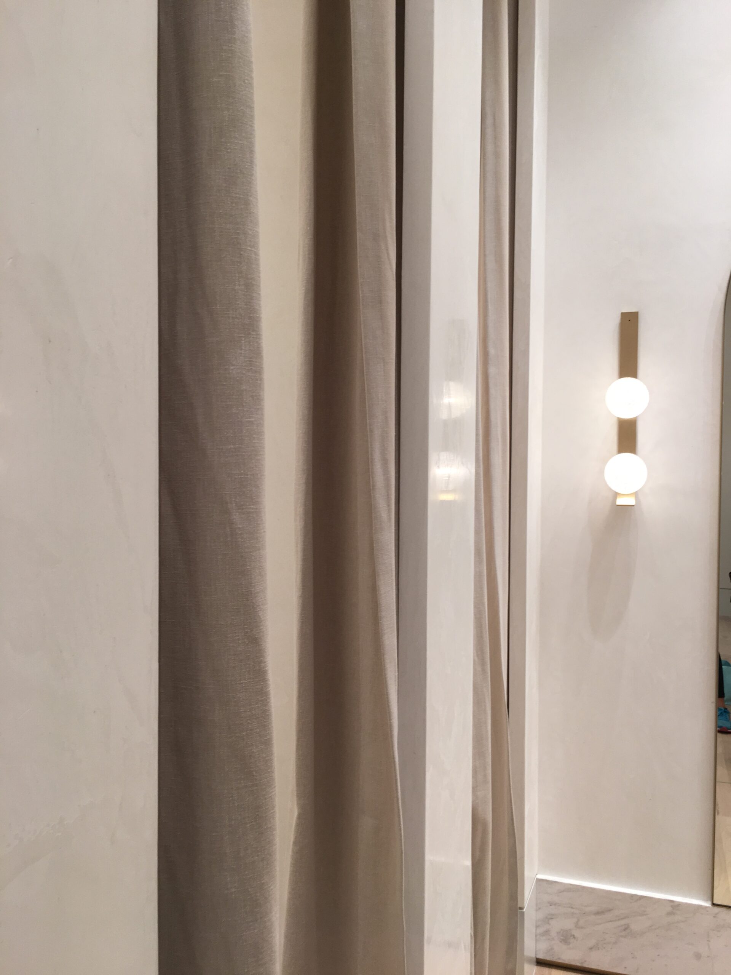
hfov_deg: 48.2
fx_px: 817
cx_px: 366
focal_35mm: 29
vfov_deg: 61.7
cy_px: 488
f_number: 2.2
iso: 25
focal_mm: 4.15
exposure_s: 1/50
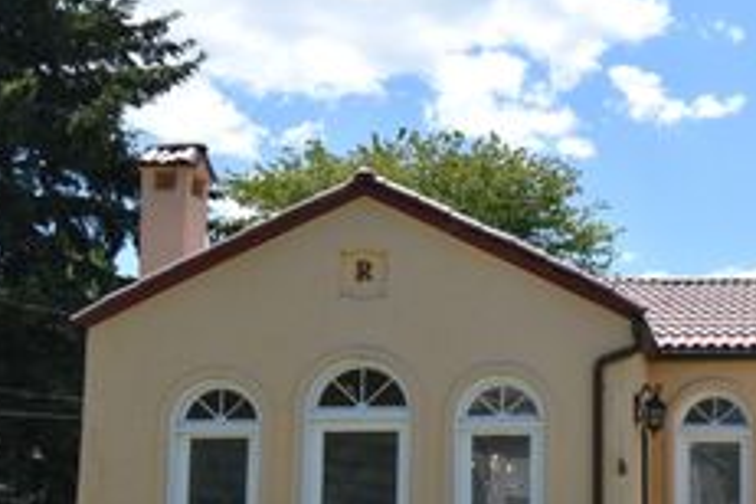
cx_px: 766
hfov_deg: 28.9
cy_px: 401
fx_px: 1365
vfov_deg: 20.7
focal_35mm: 65
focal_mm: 20
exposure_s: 1/125
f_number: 10
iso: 100
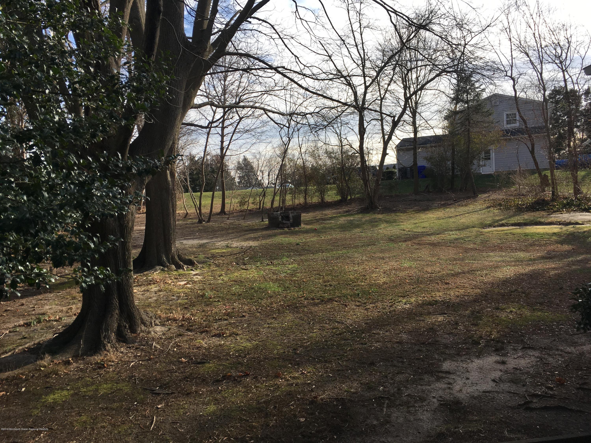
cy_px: 222
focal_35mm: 29
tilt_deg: -1.0
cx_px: 296
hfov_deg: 61.7
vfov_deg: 48.2
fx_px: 495
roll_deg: +2.7
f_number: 2.2
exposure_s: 1/1012
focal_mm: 4.15
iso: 25
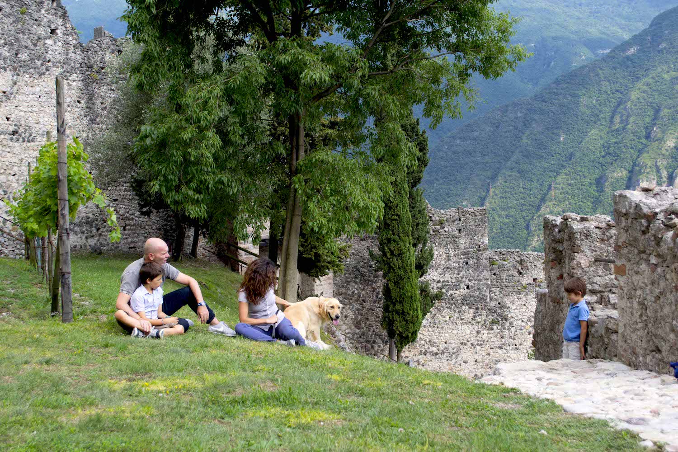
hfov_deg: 43.6
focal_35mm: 45
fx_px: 847
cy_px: 226
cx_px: 339
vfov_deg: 29.9
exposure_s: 1/125
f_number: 5.6
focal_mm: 30
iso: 100
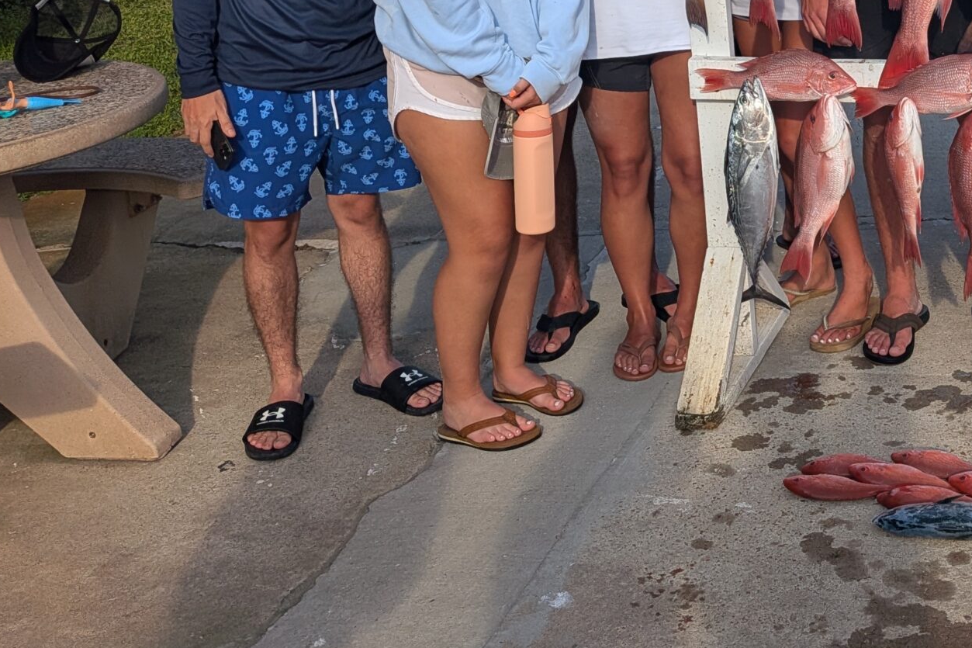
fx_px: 1377
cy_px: 31
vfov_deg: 25.4
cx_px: 871
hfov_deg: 36.5
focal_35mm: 51
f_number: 1.7
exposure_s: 1/1404
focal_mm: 4.53
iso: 28
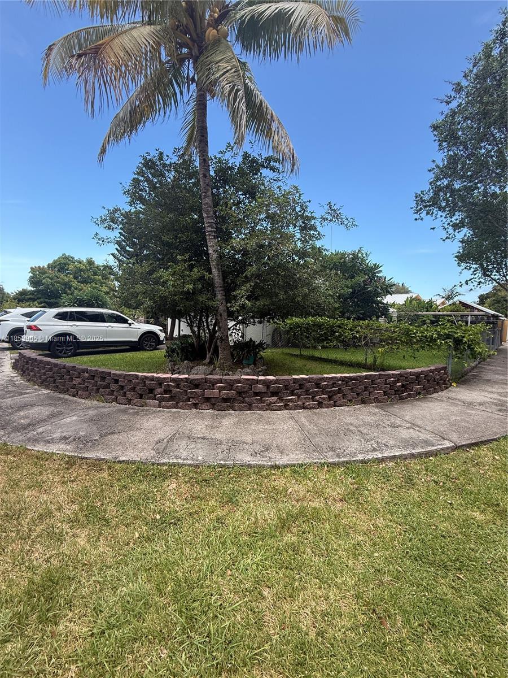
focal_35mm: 14
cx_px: 254
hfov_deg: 85.7
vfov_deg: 102.1
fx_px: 274
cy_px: 339
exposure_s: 1/228
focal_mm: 2.22
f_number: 2.2
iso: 64
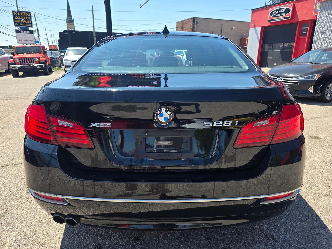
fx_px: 221
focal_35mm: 23
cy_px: 124
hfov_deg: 73.9
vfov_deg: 58.9
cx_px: 166
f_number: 1.7
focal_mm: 6.3
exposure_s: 1/2384
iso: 80
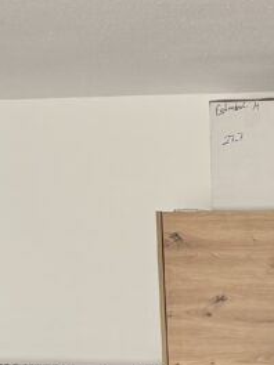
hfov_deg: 15.3
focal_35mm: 93
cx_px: 331
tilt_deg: -15.5
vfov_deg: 17.5
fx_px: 982
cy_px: 639
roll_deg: +0.1
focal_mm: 6.76
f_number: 1.78
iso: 250
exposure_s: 1/60
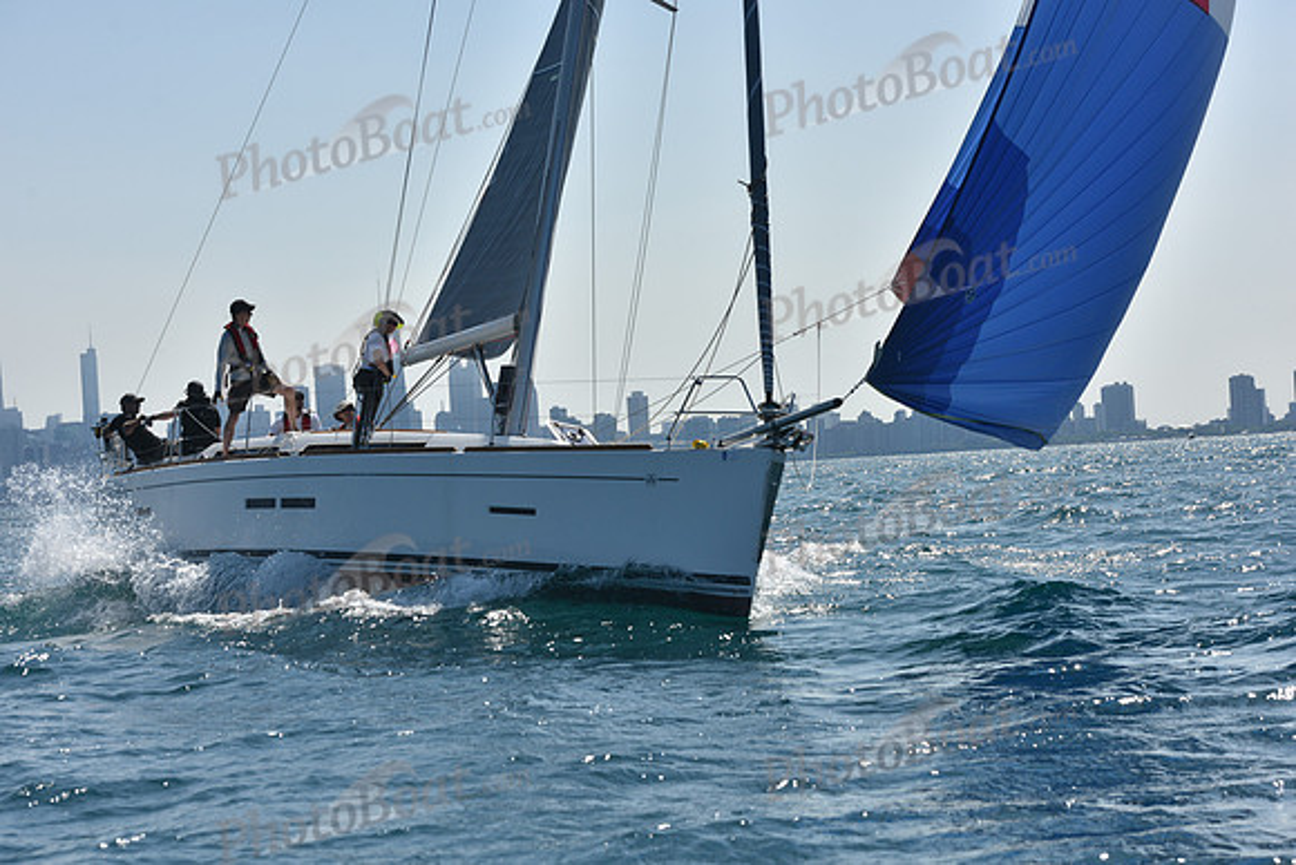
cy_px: 432
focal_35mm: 90
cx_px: 648
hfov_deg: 22.6
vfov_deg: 15.2
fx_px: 3241
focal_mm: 90
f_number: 8
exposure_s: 1/1600
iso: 250
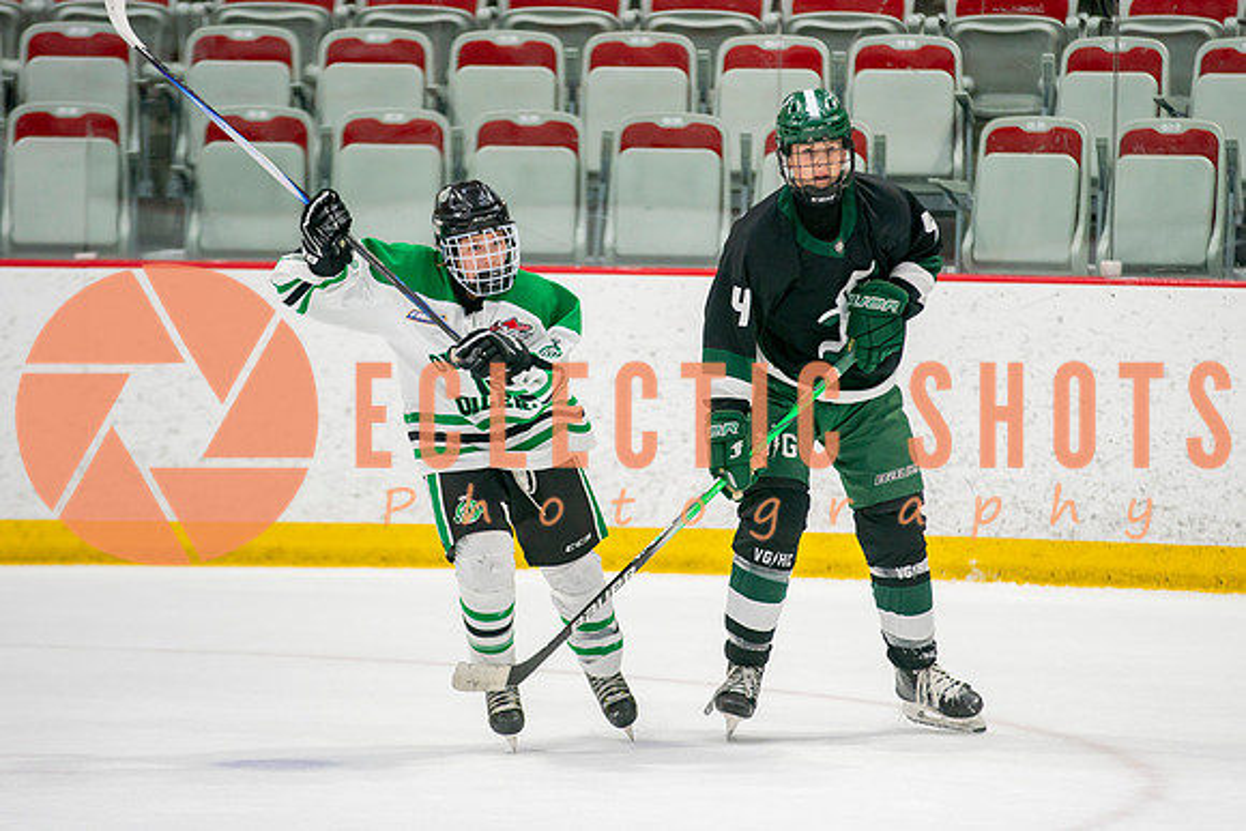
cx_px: 728
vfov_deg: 5.4
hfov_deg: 8.1
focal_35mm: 253
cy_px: 388
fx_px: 8750
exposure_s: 1/640
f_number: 3.2
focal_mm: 200
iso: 1000
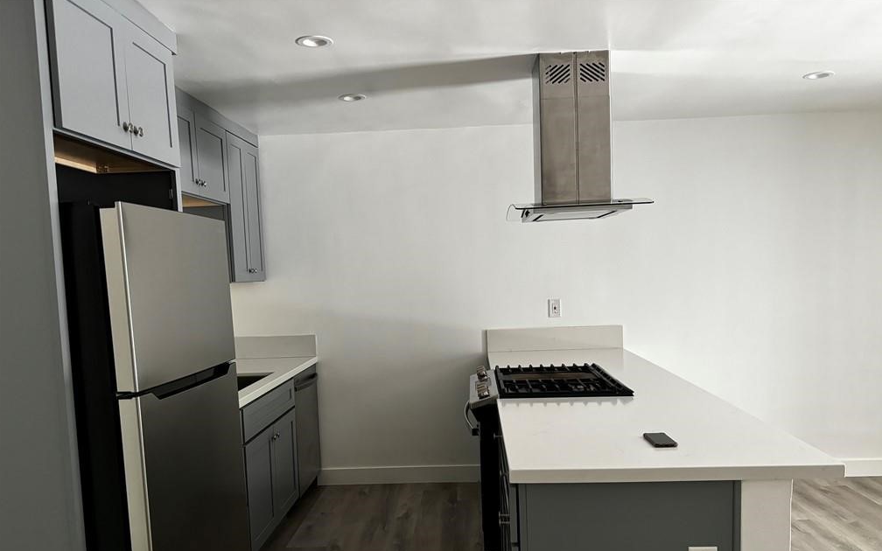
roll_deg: +2.8
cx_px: 442
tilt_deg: -4.5
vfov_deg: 44.3
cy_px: 331
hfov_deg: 66.5
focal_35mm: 28
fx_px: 673
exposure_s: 1/60
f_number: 1.6
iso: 250
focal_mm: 5.96
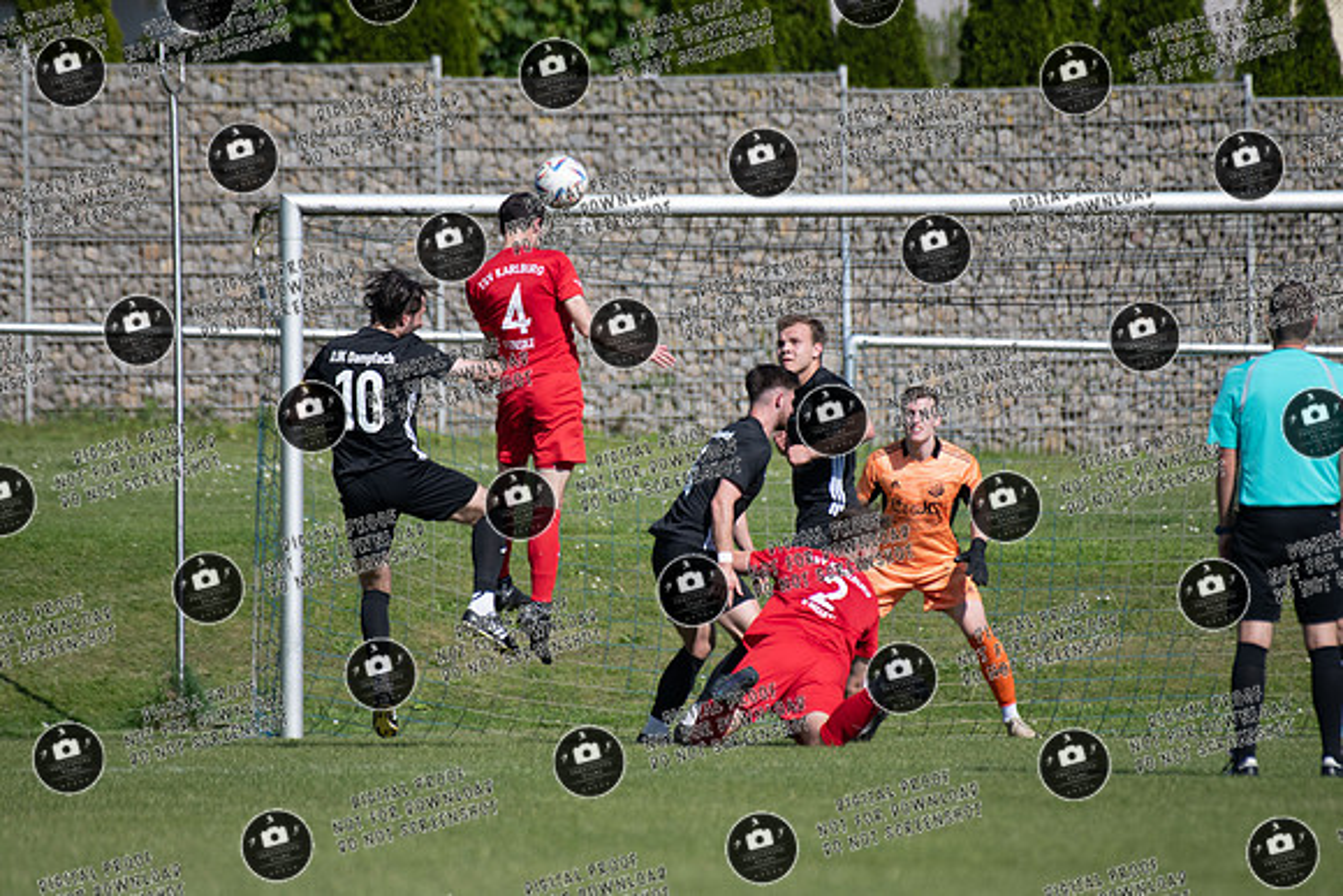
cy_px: 423
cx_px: 649
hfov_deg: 3.3
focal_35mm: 621
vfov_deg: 2.2
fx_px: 23165
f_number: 5.6
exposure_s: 1/1600
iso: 250
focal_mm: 500
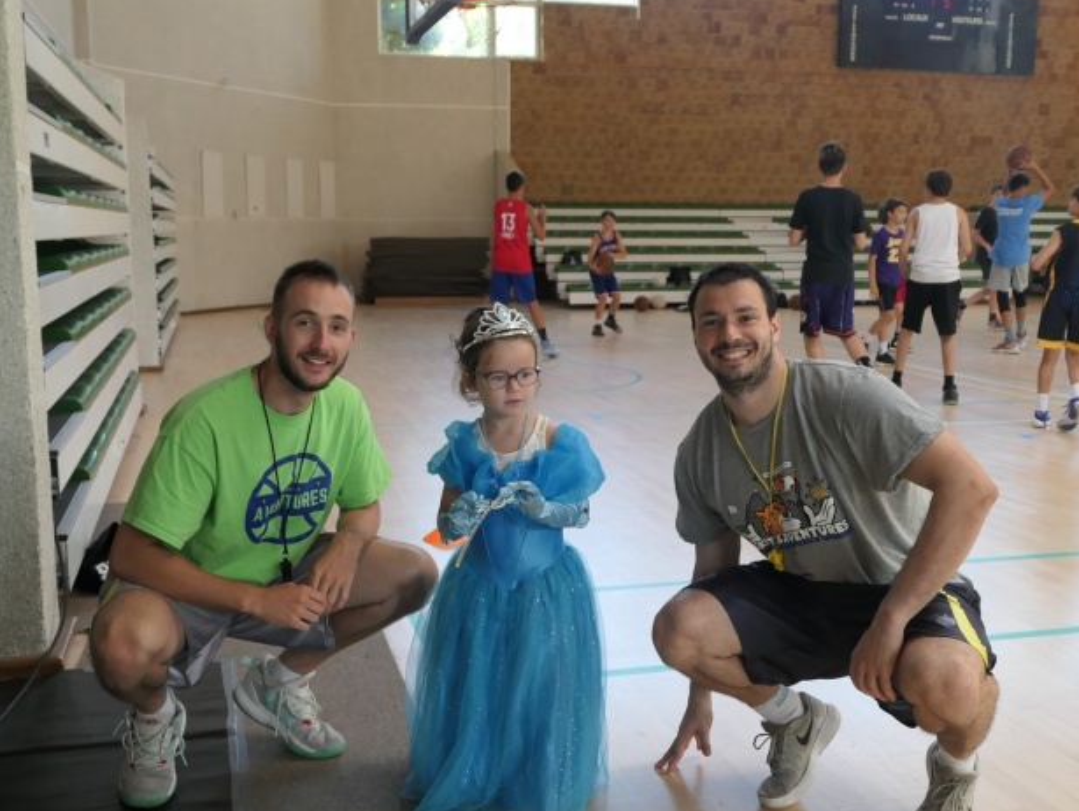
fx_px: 1216
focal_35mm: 39
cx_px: 546
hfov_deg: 47.8
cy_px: 427
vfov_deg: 36.8
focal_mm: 10.2
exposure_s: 1/250
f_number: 2.5
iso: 640
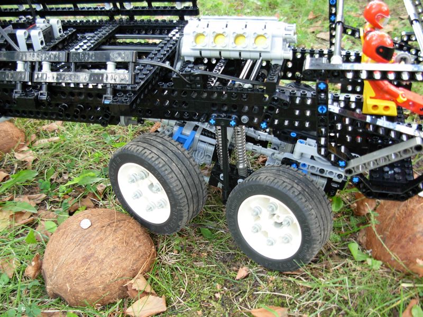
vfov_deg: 37.7
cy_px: 158
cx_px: 212
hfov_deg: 49.0
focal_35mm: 38
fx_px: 464
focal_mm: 6.3
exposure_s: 1/20.7
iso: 79
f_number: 2.9
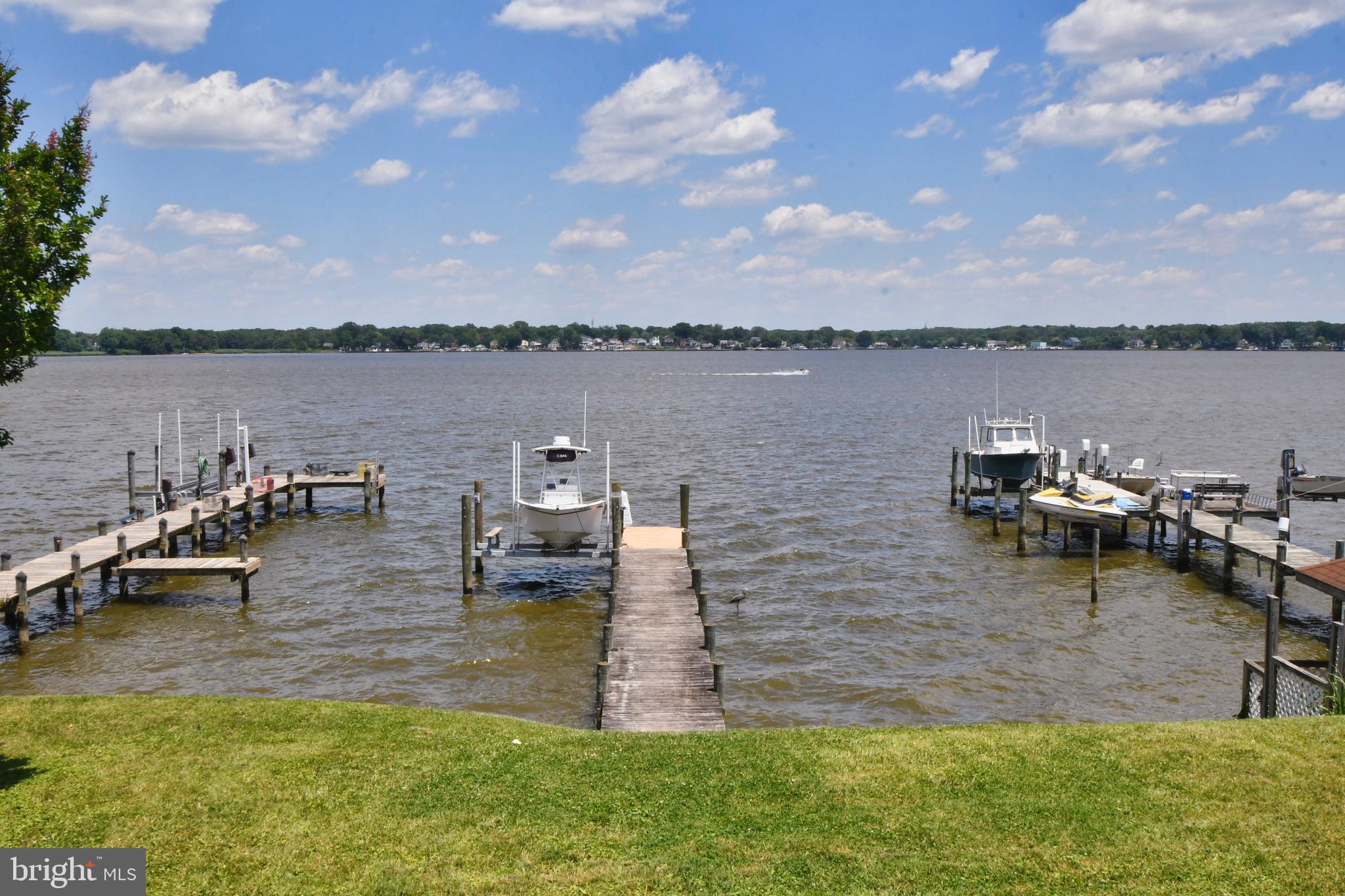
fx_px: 1345
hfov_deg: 53.1
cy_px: 448
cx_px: 672
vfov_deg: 36.9
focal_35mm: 36
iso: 400
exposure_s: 1/250
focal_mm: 24
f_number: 22
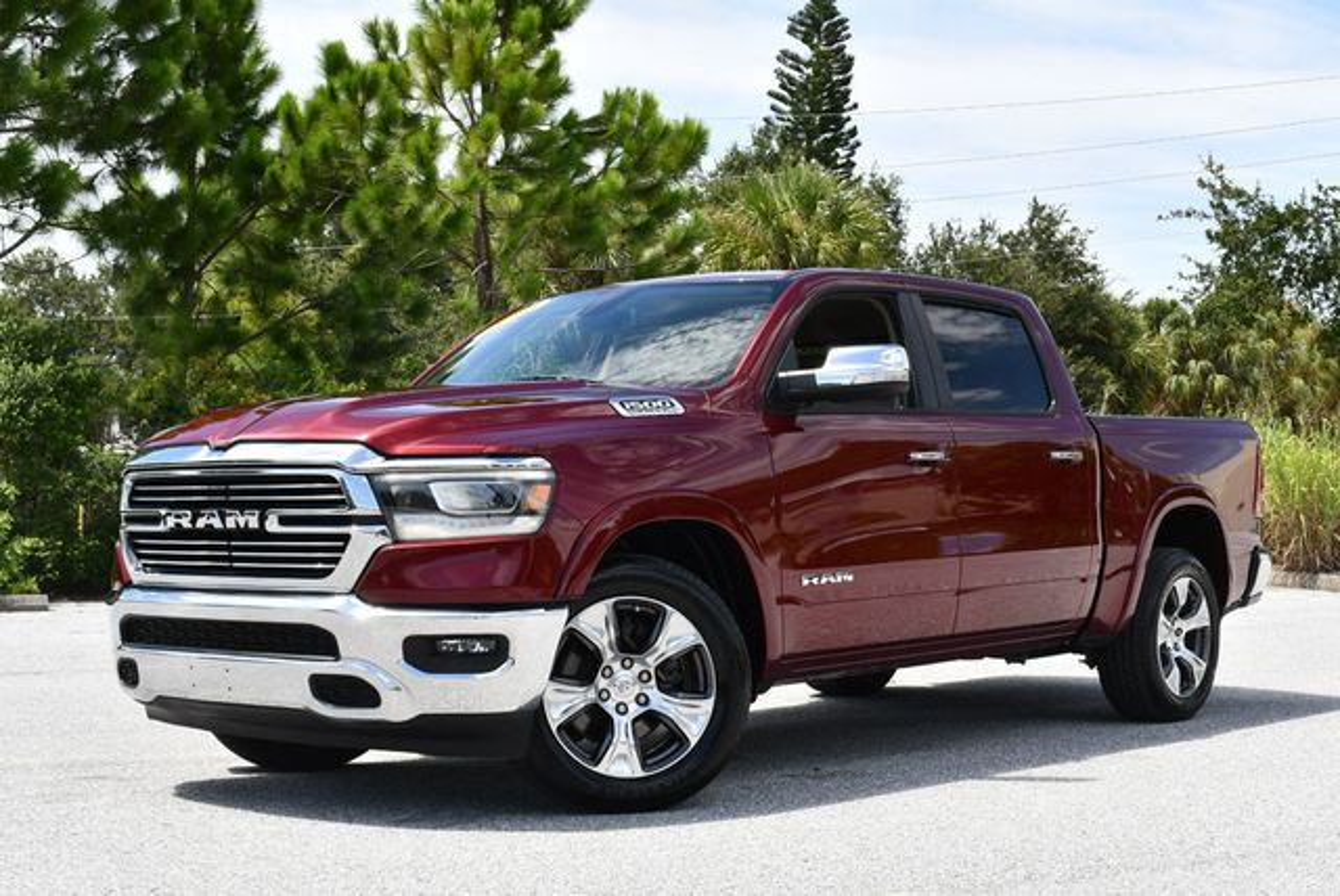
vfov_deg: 26.0
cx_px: 670
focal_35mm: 52
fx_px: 1937
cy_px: 448
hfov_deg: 38.2
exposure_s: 1/250
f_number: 8
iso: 180
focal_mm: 26
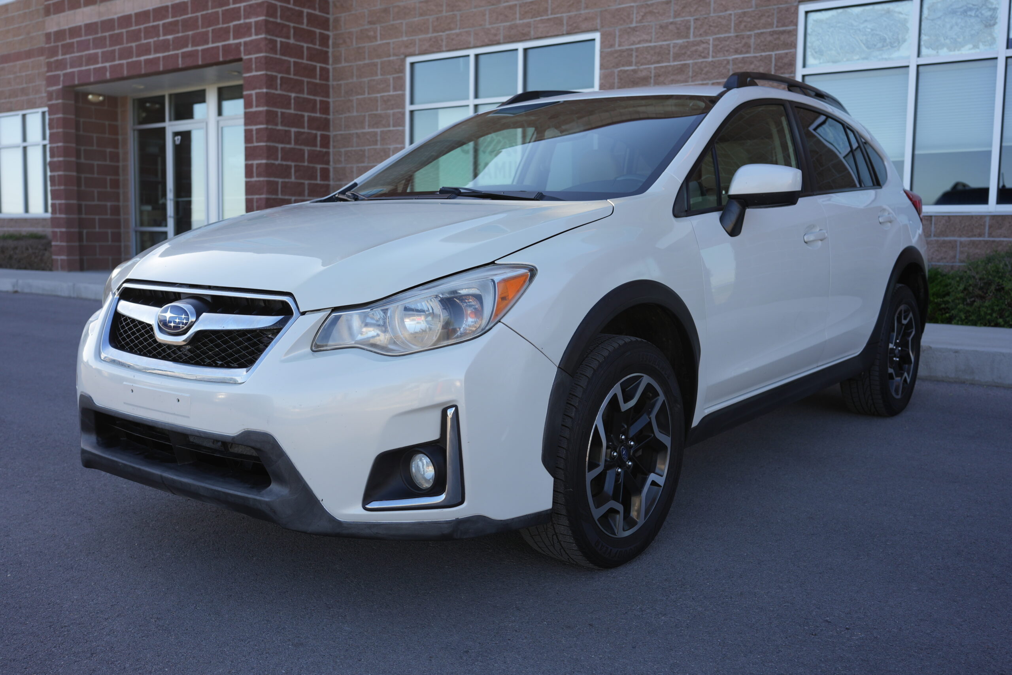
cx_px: 506
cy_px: 338
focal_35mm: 35
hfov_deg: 54.4
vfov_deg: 37.9
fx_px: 984
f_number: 4.5
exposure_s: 1/320
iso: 160
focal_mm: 35
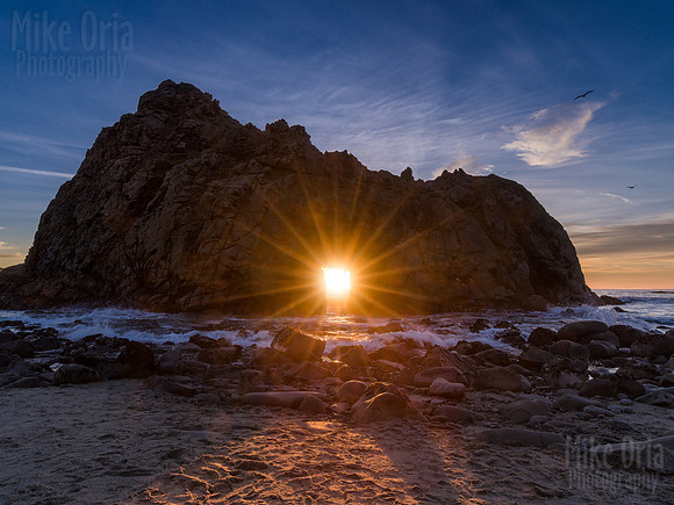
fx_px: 370
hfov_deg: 84.7
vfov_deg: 68.7
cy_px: 252
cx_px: 337
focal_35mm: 19
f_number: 14
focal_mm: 25
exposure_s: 1/8
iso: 100
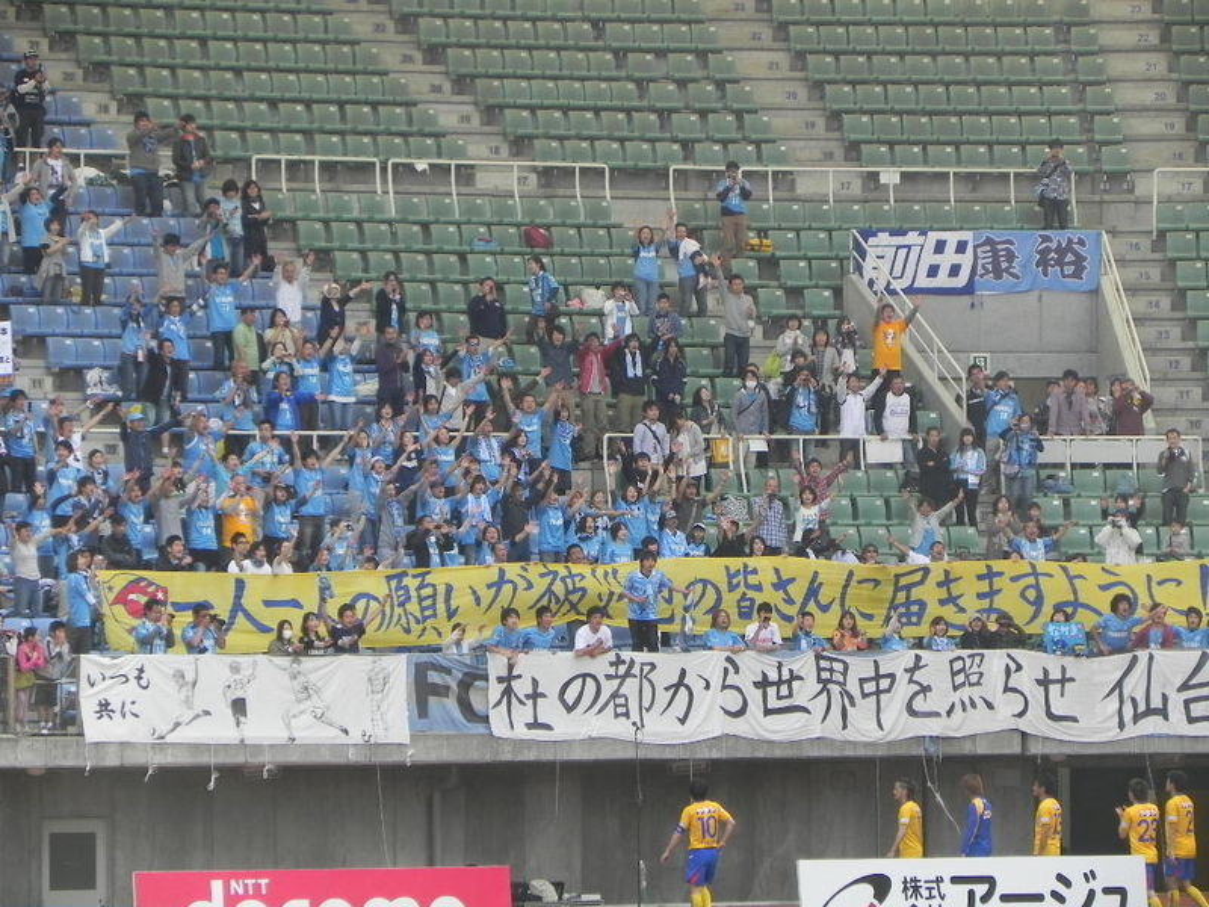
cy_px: 454
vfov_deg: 5.1
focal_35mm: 291
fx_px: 10163
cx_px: 604
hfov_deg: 6.8
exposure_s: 1/219
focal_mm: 51.8
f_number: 5
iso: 160
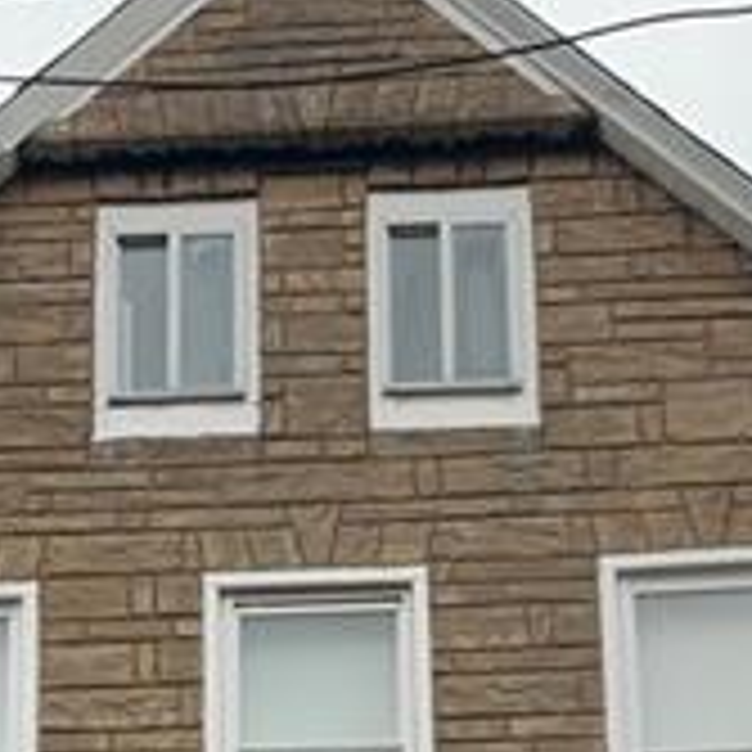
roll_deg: +0.7
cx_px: 270
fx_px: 2605
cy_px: 1211
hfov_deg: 16.4
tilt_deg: +19.6
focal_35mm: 106
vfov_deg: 14.9
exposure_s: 1/302
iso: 25
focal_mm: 4.25
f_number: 1.8
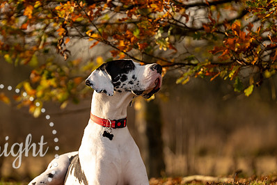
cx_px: 102
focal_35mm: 252
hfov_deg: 8.2
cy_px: 114
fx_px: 1940
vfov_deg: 5.5
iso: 200
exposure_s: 1/3200
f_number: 2.8
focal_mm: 173
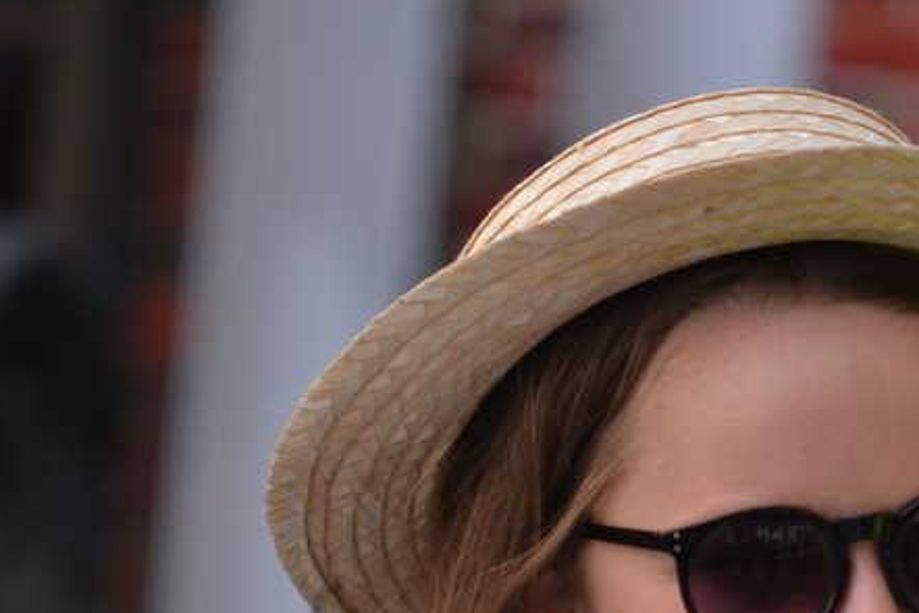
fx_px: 13304
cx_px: 857
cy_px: 620
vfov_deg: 2.6
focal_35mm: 521
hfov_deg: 4.0
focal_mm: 150
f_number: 2.8
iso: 100
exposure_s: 1/400
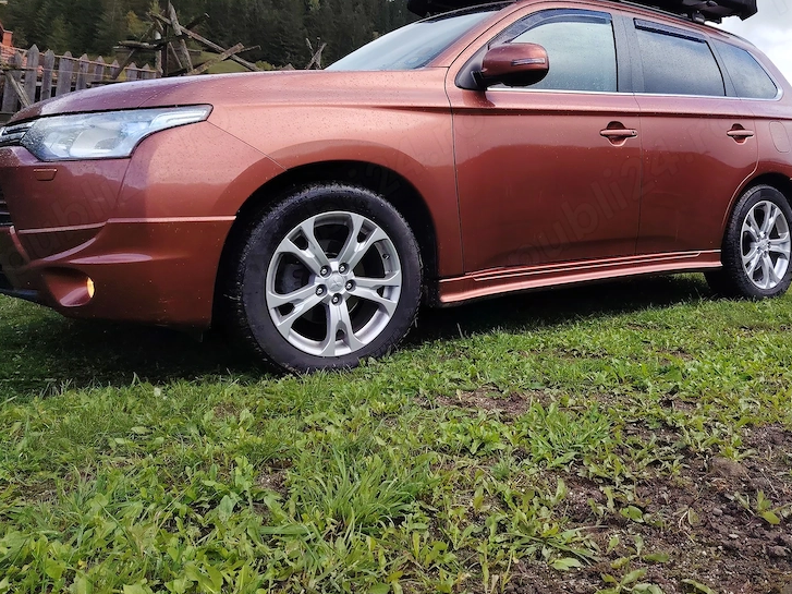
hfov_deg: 54.7
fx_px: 755
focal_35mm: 33
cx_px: 495
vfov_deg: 42.5
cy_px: 210
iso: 100
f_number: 1.75
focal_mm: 5.25
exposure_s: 1/485
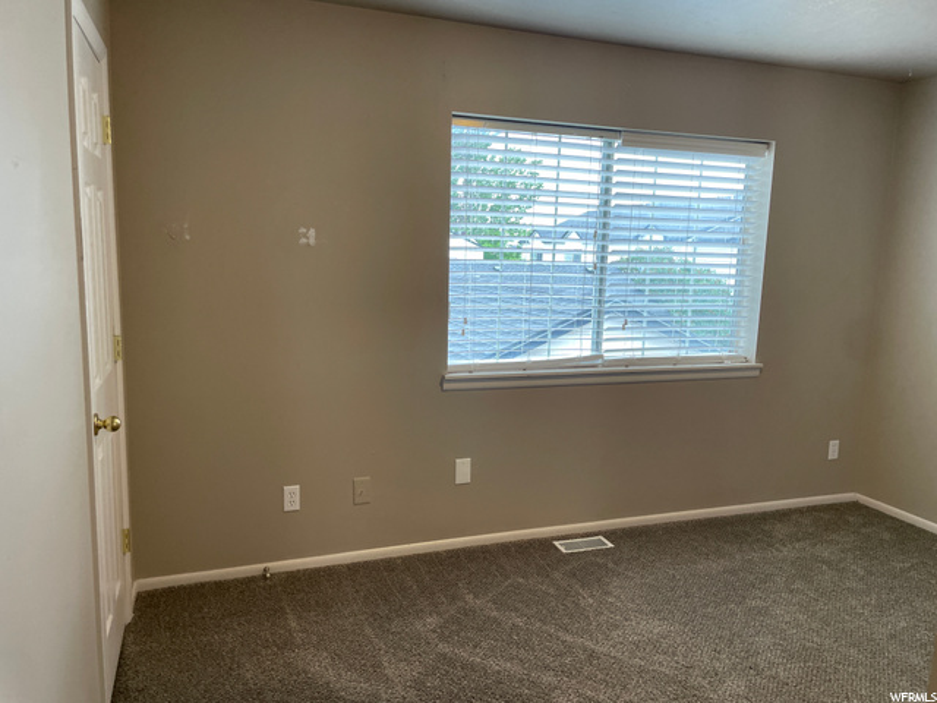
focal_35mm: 26
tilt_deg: -8.7
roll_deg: -1.6
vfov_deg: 53.1
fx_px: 704
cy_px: 352
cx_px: 468
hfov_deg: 67.3
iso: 125
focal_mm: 4.2
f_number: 1.6
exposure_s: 1/120
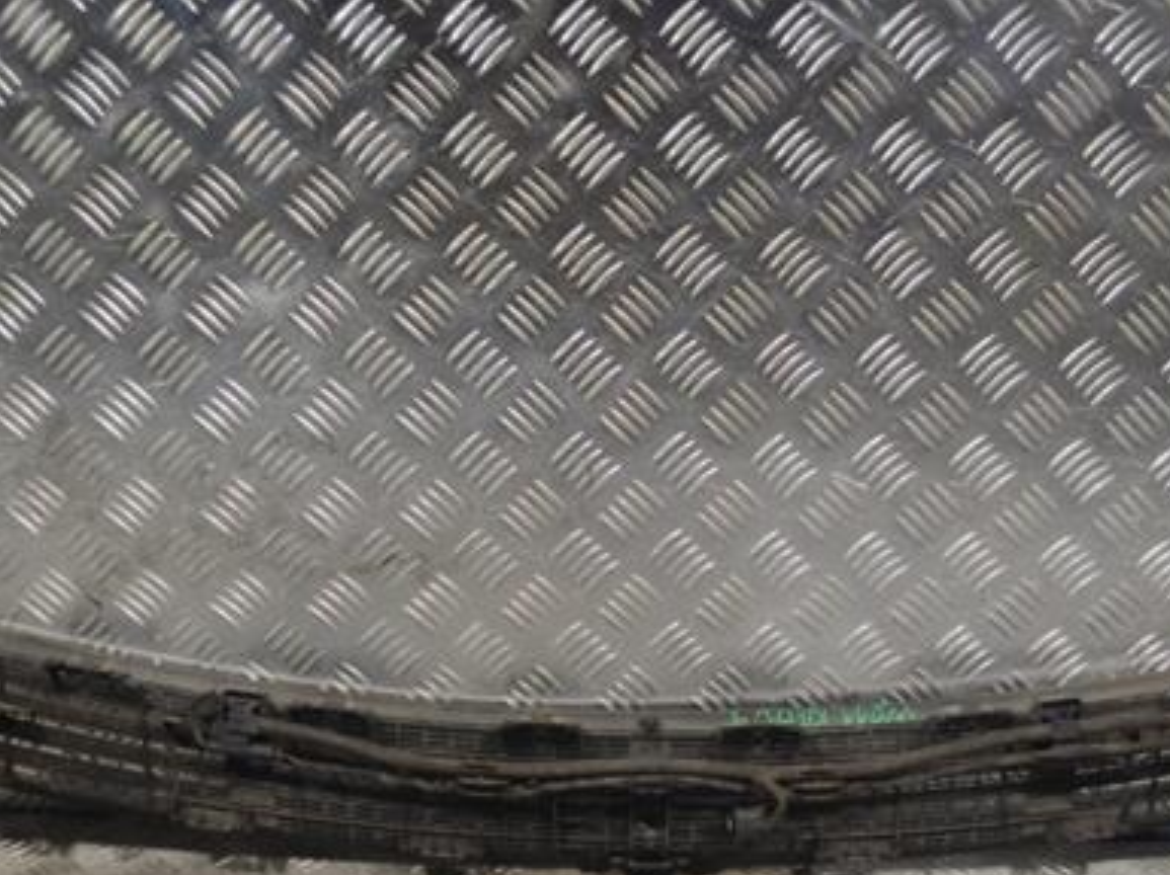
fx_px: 1823
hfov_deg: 35.6
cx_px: 617
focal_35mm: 54
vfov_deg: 26.8
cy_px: 602
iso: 100
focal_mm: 24
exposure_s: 1/30
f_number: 4
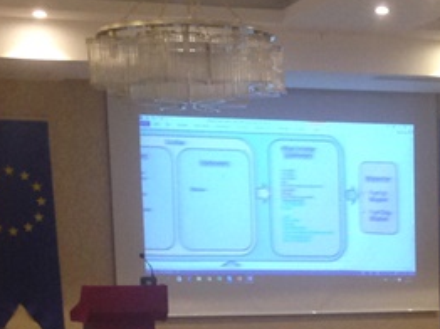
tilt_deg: -8.0
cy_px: 514
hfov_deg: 15.0
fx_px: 1638
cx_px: 460
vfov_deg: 11.0
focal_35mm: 129
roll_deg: +1.3
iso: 125
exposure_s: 1/20
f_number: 2.4
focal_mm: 4.12
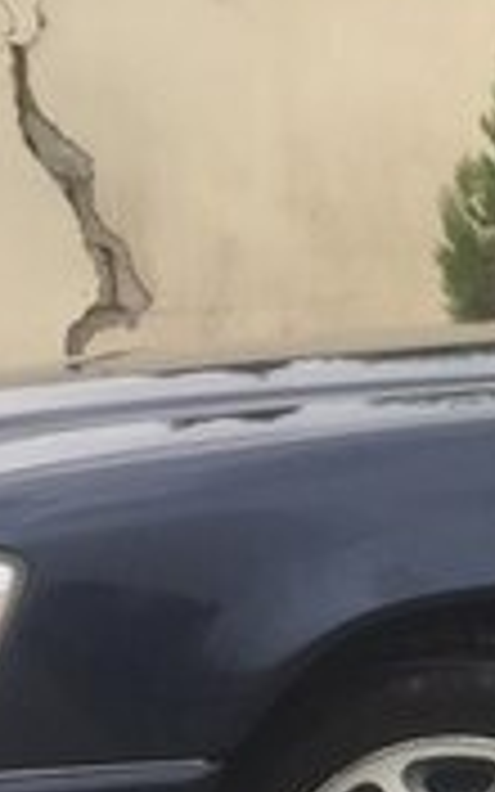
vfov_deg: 18.0
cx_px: 1148
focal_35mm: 115
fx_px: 2482
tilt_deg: -6.1
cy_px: 632
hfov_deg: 10.1
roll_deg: -0.3
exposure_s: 1/1130
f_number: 2.2
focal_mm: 4.15
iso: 32
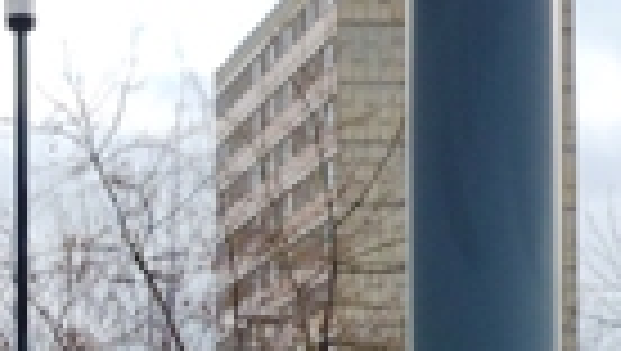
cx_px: -14
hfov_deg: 14.7
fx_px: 2357
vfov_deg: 8.4
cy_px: 497
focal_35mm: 143
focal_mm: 5.5
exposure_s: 1/400
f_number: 2.8
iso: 80
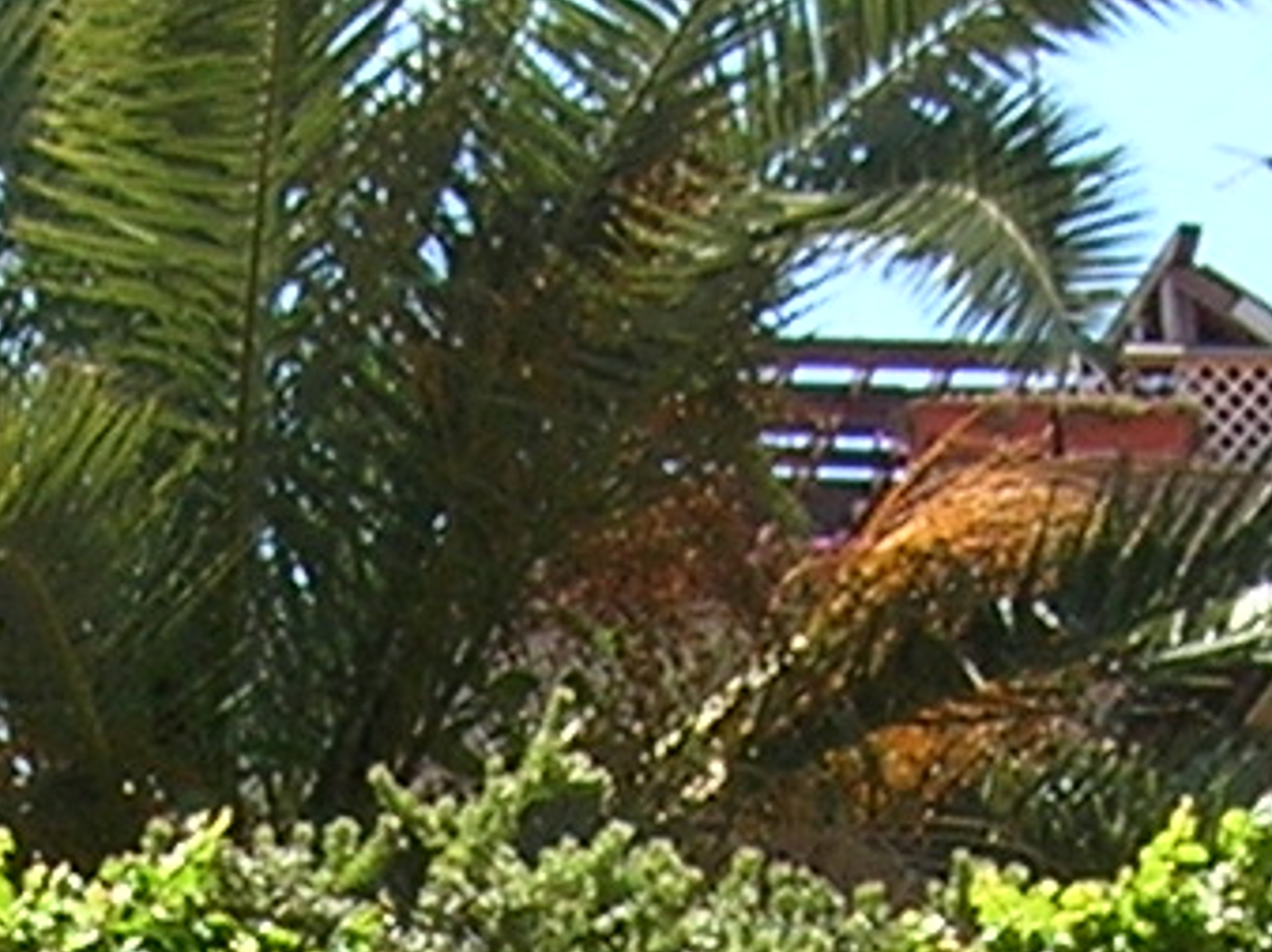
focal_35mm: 230
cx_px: 542
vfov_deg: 6.2
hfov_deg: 8.6
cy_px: 2085
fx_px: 8446
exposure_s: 1/170
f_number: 4.9
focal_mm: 5.7
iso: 50
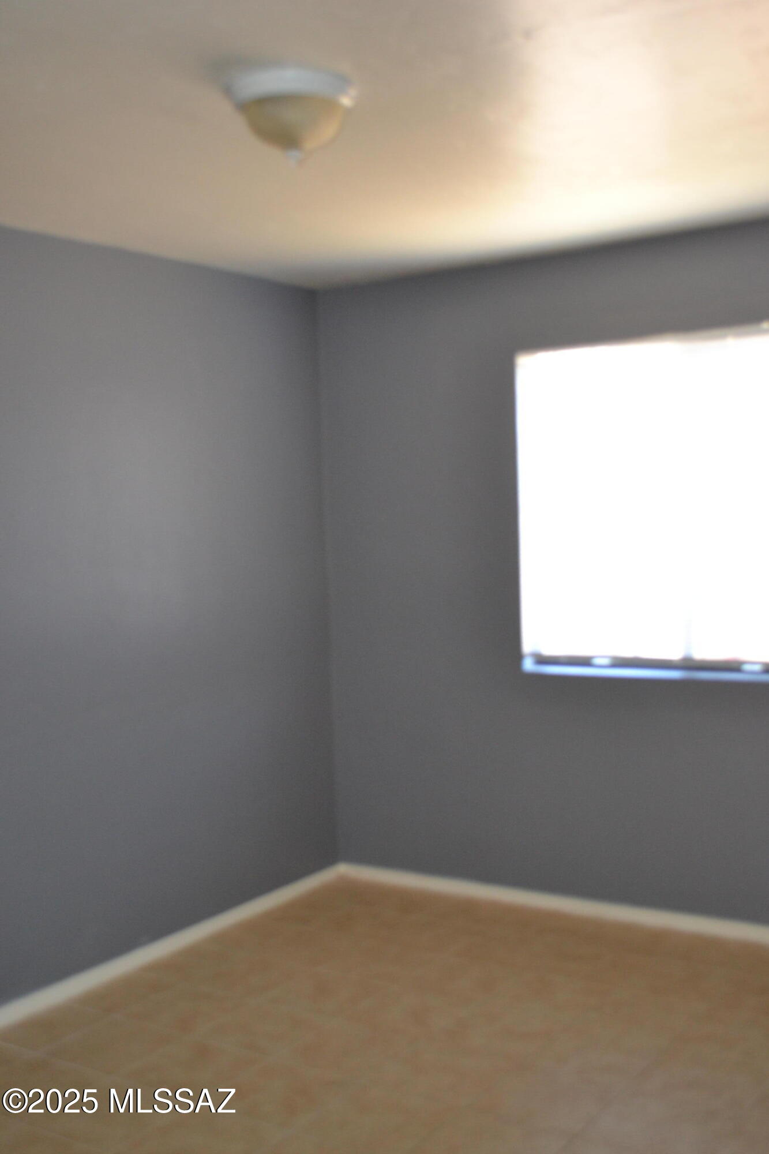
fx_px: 1154
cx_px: 384
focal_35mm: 36
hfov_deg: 36.9
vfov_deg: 53.1
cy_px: 577
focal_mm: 24
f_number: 4
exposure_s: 1/60
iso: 900
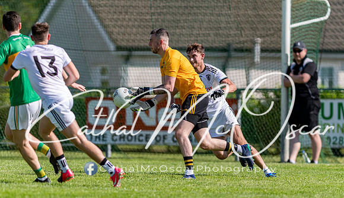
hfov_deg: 4.2
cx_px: 184
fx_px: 4671
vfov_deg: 2.4
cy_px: 113
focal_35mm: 509
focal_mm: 300
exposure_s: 1/2500
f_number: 2.8
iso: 125
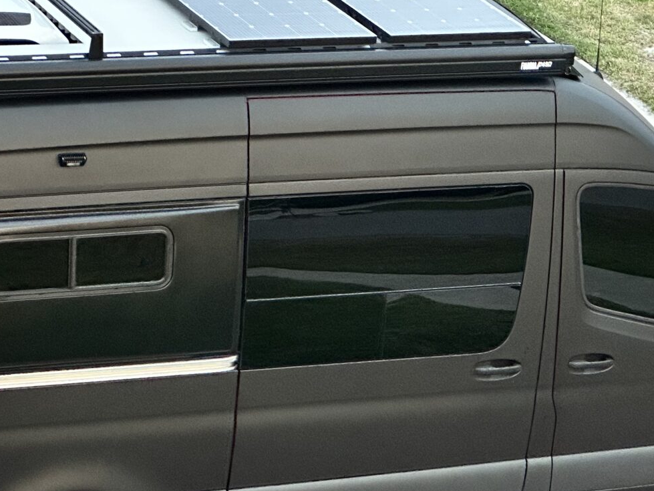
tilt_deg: -24.7
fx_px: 3043
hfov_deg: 12.3
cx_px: 345
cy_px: 319
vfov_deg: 9.2
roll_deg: -0.7
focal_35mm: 161
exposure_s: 1/41
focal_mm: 9
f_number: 2.8
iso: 800
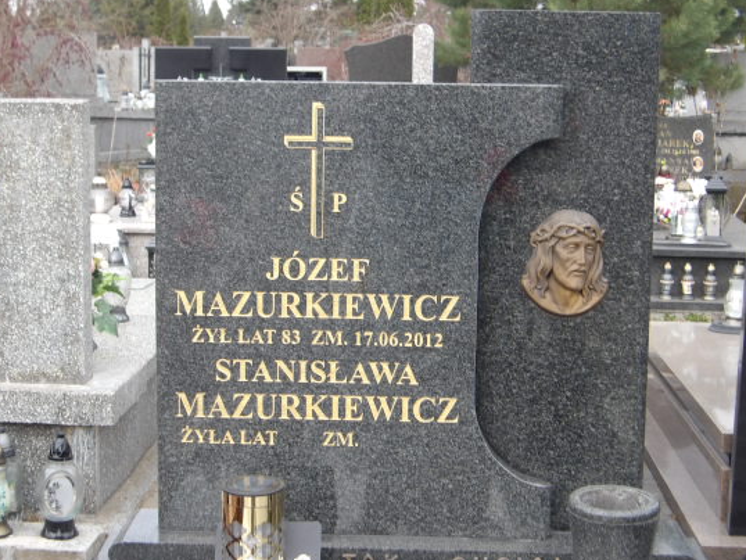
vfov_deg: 23.3
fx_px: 1358
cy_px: 280
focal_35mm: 63
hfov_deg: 30.7
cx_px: 383
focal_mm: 9.4
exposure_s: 1/153
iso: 100
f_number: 4.2
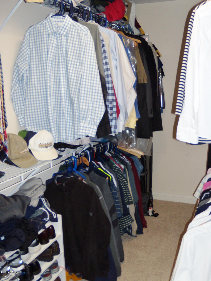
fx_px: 293
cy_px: 140
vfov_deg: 51.4
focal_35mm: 36
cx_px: 106
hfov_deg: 39.7
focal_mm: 6.4
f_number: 3.6
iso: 100
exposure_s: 1/30
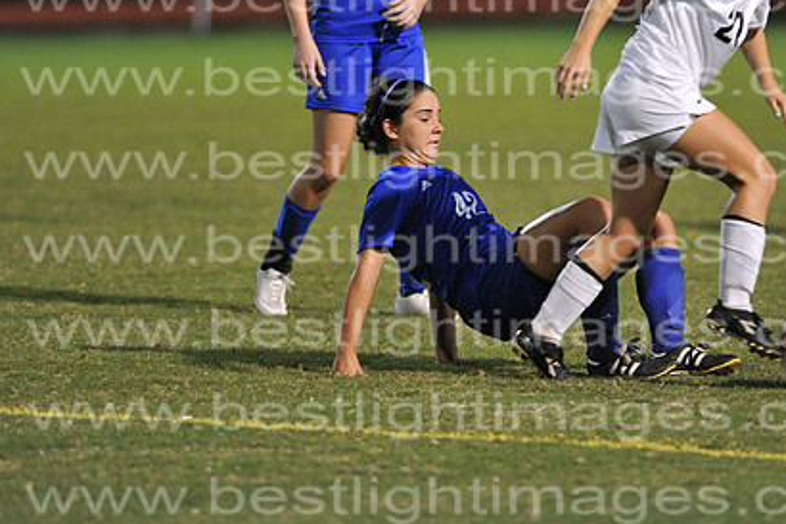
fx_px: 9253
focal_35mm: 424
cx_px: 460
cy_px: 207
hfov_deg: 4.9
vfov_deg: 3.2
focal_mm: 300
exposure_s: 1/400
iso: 5000
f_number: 3.2
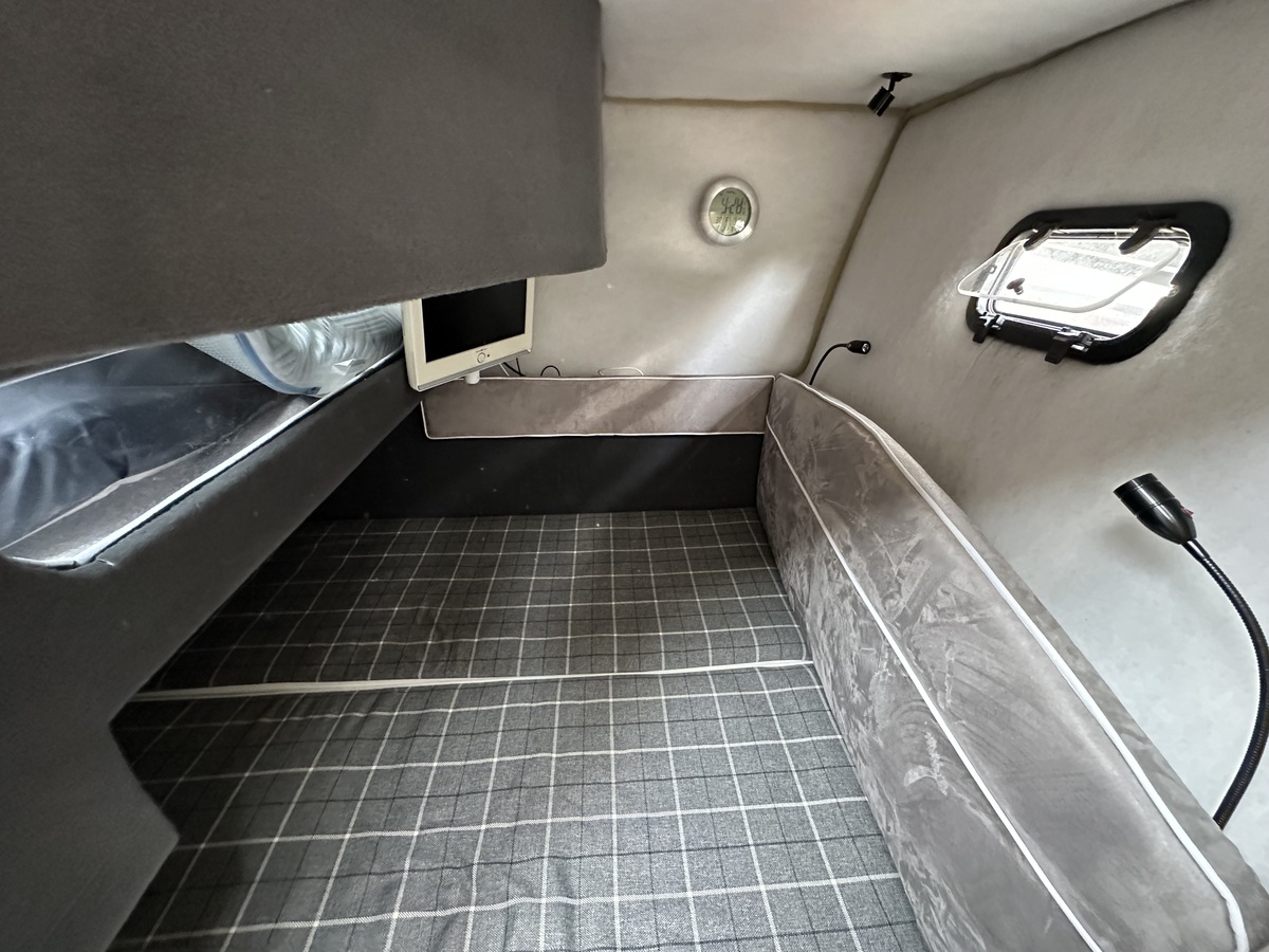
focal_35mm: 14
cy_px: 476
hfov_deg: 102.1
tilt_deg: -27.6
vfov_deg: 85.7
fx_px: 513
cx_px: 634
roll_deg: +0.5
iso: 1250
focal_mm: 2.22
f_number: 2.2
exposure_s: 1/51
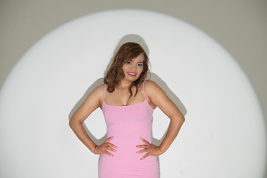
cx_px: 134
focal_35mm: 60
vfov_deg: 22.6
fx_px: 445
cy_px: 89
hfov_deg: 33.4
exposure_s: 1/320
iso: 3200
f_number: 5.6
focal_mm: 60
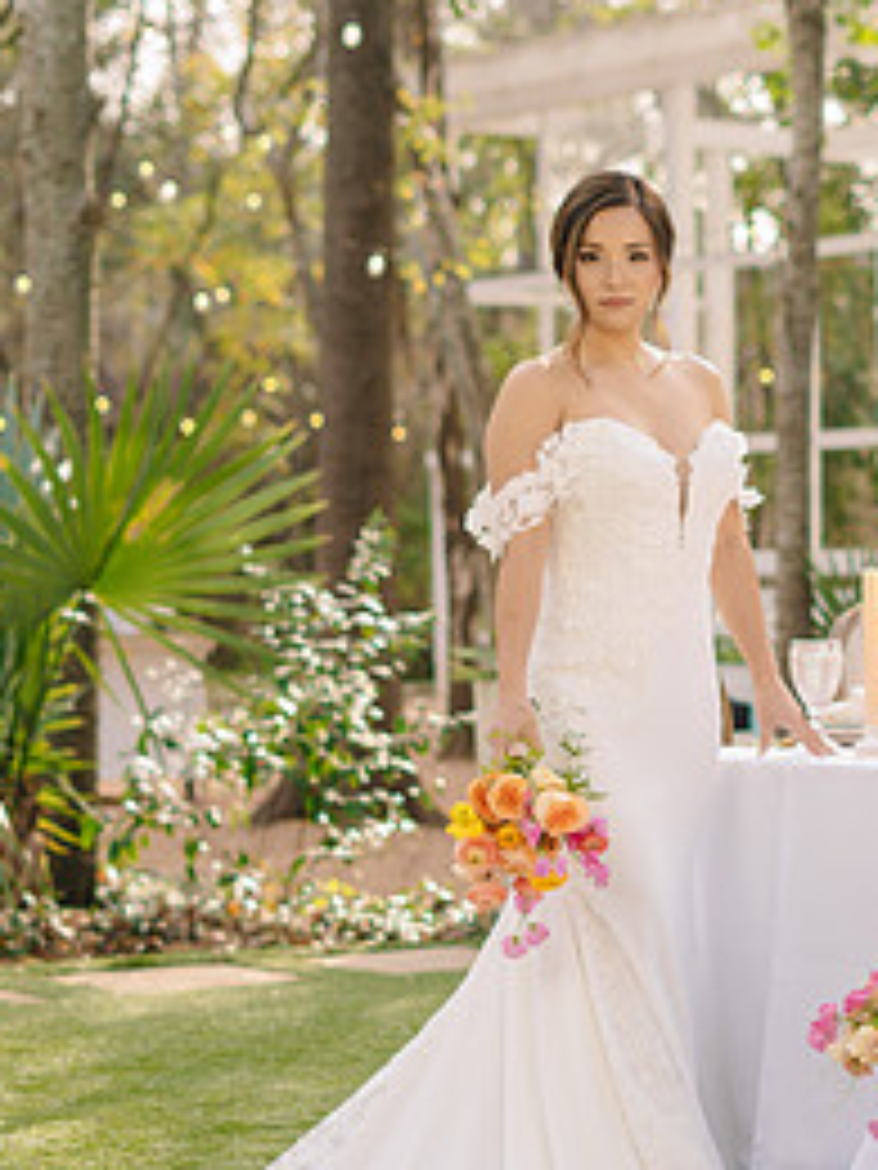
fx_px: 3686
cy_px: 709
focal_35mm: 109
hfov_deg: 13.4
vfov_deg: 18.0
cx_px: 919
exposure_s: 1/200
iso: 50
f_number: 2.2
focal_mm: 50
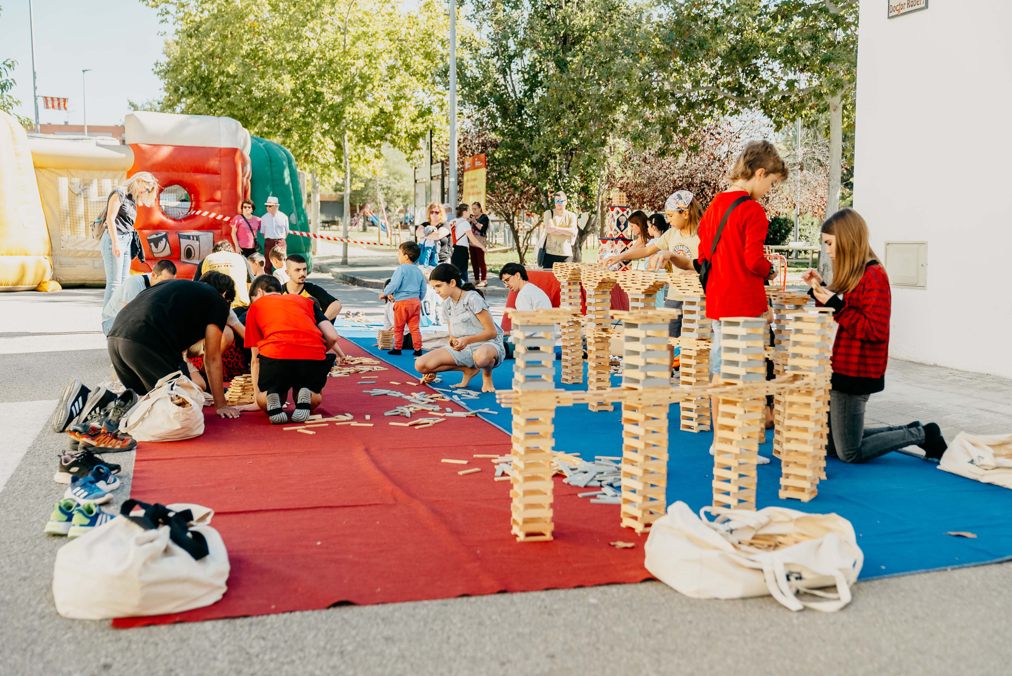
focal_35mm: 38
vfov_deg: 35.1
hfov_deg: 50.7
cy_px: 338
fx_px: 1069
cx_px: 506
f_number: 2.8
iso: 100
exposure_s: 1/125
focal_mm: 38
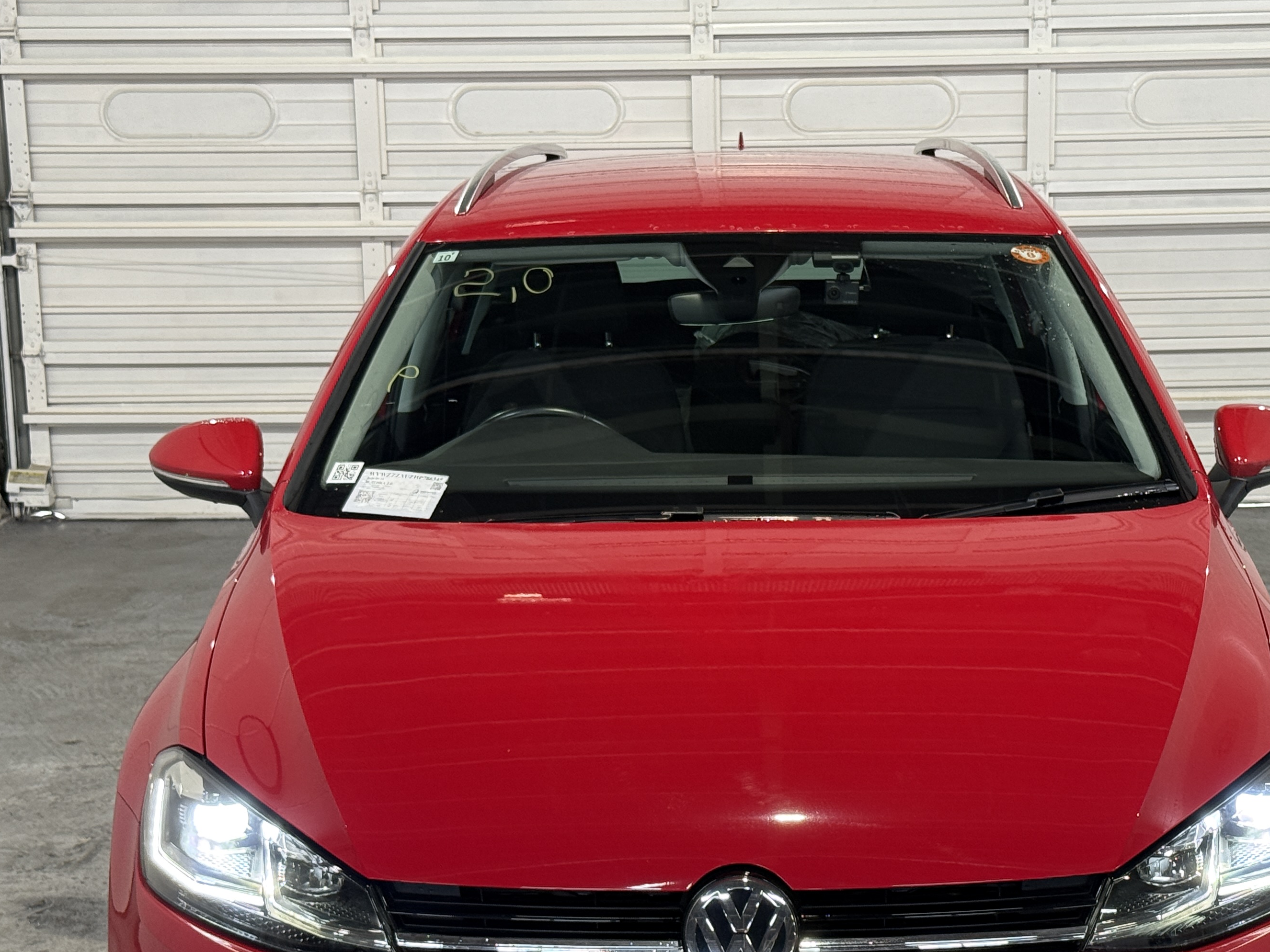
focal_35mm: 73
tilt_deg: -11.6
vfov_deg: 20.1
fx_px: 2678
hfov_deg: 26.6
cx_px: 738
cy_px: 645
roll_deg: +0.7
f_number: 1.78
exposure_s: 1/60
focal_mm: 6.76
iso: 125
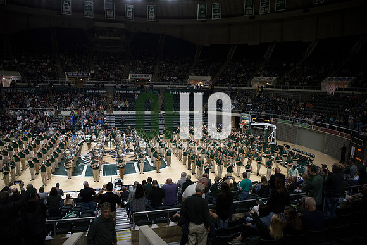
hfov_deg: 73.7
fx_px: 245
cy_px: 122
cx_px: 184
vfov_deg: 53.2
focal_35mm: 24
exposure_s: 1/1000
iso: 2000
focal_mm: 24
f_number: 2.8
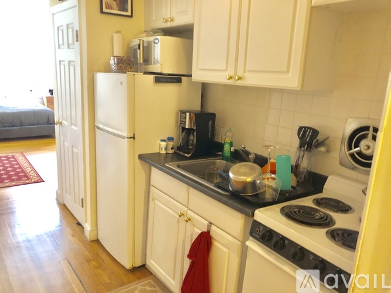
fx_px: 316
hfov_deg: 63.5
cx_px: 196
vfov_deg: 49.7
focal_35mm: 28
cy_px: 146
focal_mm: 3.99
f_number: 1.8
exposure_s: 1/5
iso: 80
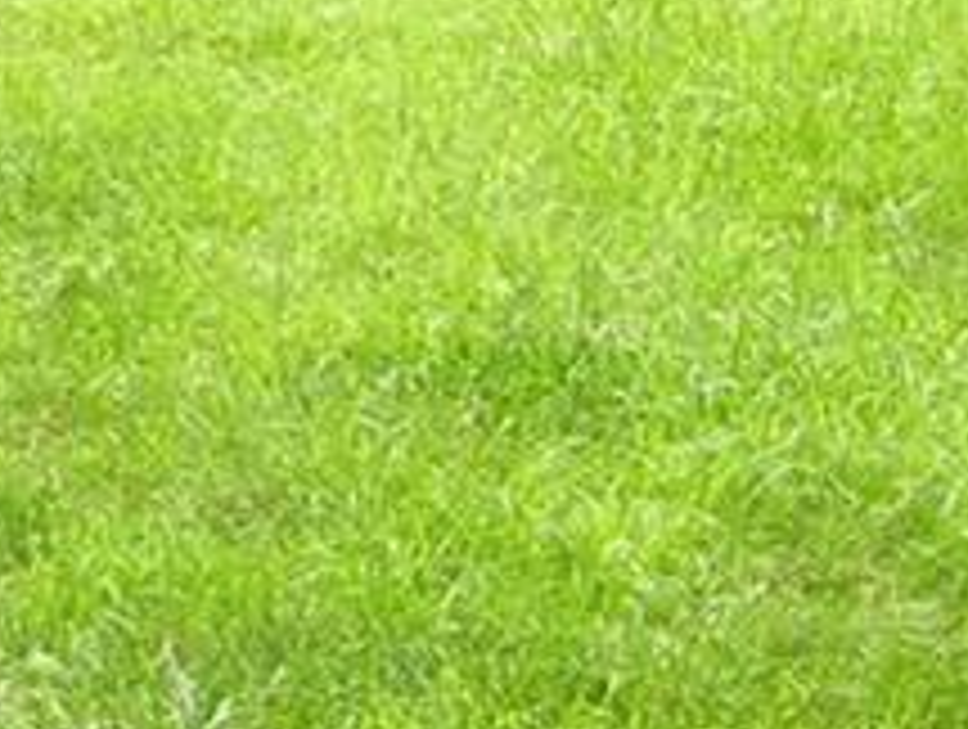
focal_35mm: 171
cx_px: -873
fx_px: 4790
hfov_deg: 10.7
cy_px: -396
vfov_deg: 8.5
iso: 80
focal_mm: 6
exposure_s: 1/320
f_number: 2.7
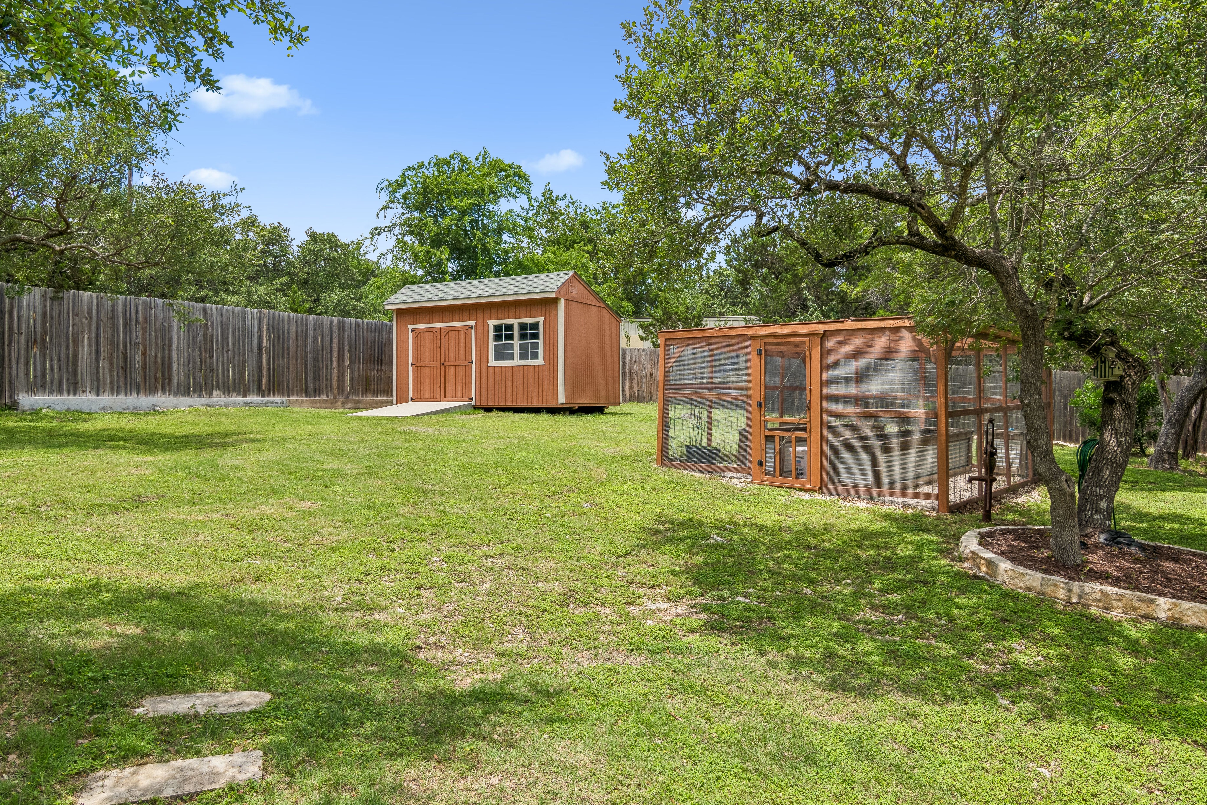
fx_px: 805
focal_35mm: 24
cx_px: 604
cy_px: 402
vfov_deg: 53.1
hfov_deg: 73.7
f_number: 9
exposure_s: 1/500
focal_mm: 16
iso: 100
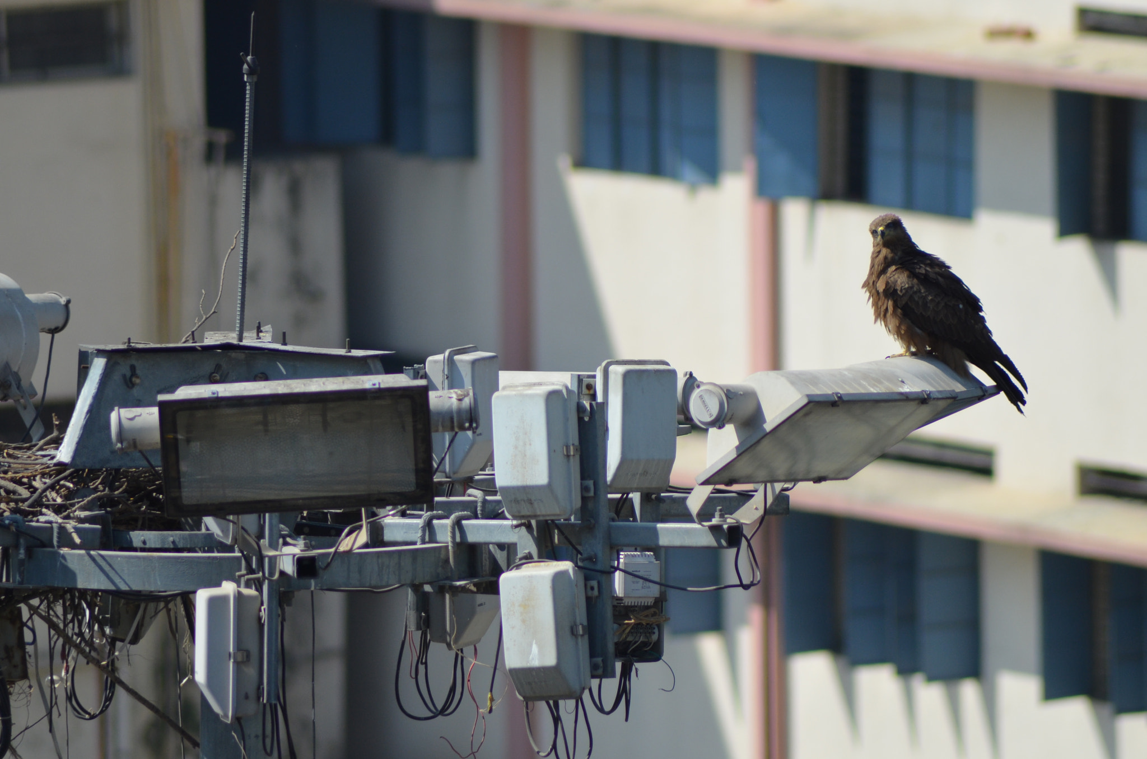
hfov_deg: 4.6
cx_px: 574
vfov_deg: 3.0
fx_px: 14306
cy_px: 380
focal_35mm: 450
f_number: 5.6
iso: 400
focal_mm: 300
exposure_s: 1/2000
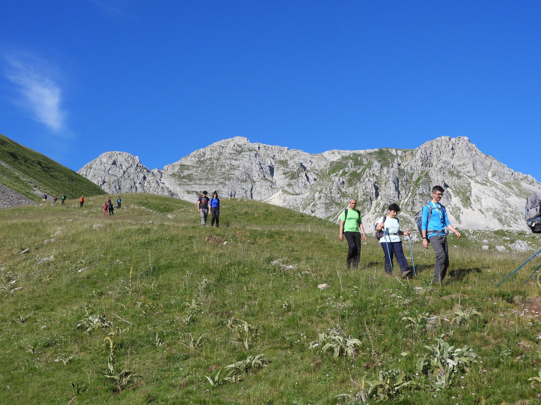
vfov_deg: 32.2
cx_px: 270
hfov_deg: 42.1
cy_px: 202
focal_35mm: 45
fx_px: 703
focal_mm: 8.1
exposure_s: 1/1000
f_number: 4
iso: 100
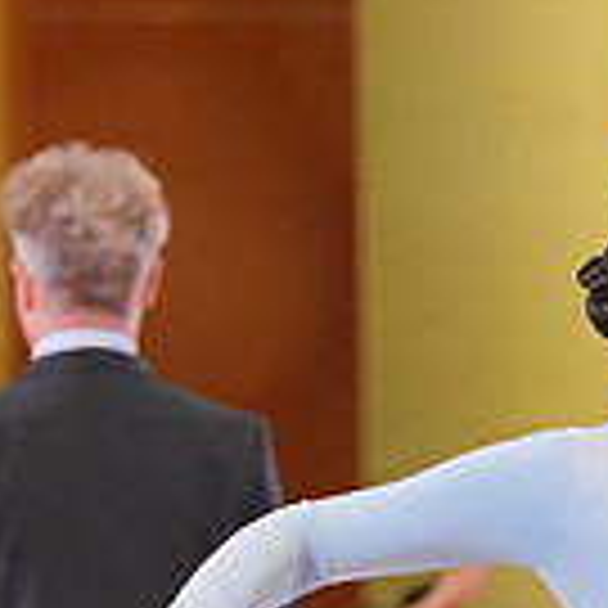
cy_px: 1031
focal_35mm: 560
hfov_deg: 3.1
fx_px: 11128
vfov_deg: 3.1
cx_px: 610
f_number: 5.6
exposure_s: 1/400
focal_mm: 153
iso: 4000
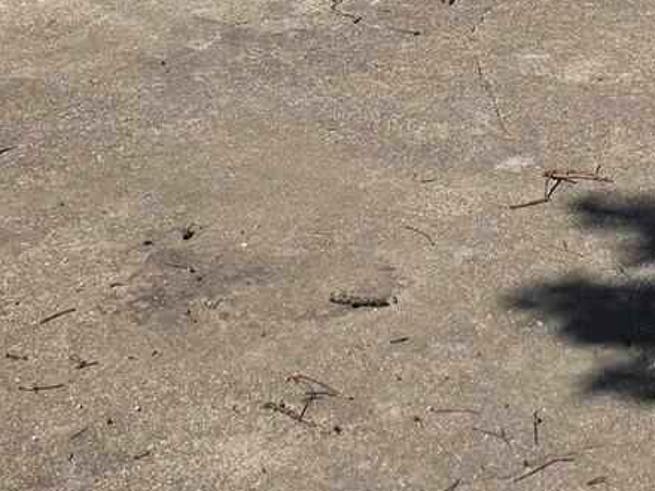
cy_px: -546
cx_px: 497
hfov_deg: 18.3
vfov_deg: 12.0
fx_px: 2025
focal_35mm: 107
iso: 80
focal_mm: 6.3
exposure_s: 1/5958
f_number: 1.7
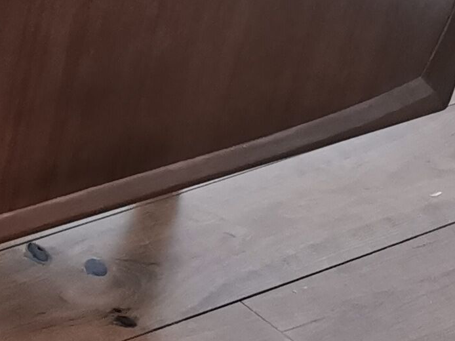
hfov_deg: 11.6
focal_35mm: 142
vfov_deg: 10.2
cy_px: -111
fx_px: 1866
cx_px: -622
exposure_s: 1/100
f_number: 1.8
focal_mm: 5.58
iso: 400
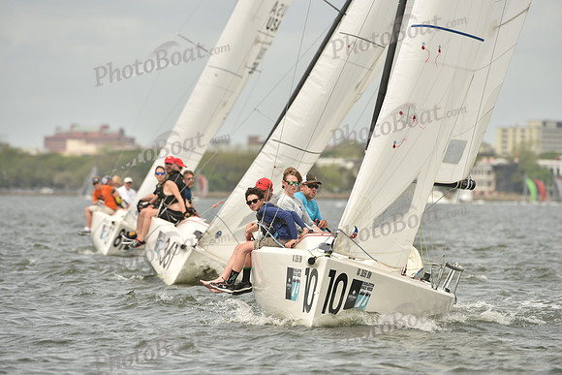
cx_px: 281
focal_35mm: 400
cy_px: 188
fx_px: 6246
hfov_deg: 5.2
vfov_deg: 3.4
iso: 320
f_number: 7.1
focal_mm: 400
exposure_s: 1/1250
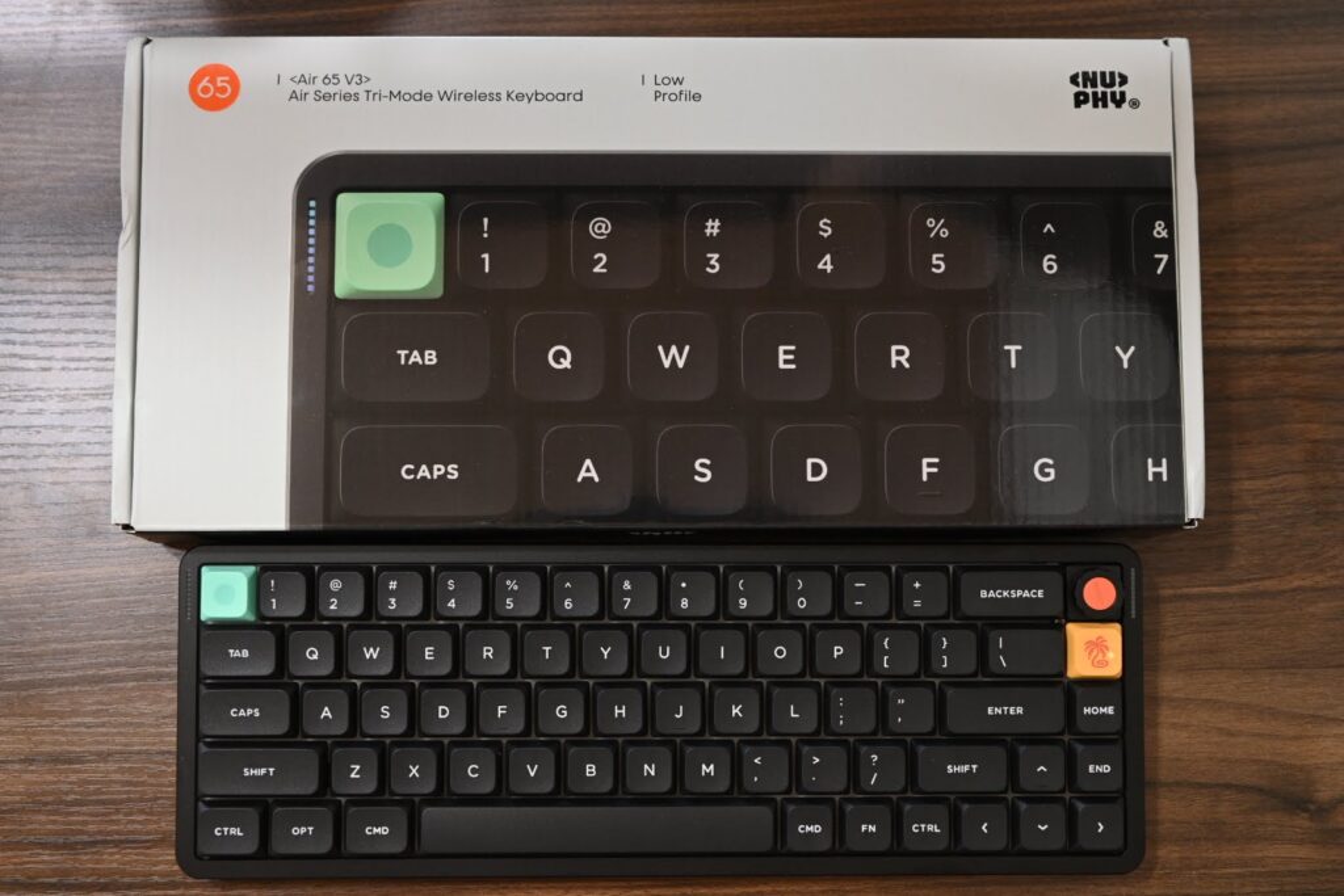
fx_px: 1344
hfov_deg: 53.1
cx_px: 672
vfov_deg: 36.9
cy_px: 448
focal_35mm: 36
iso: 640
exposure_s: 1/40
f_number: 3.2
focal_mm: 24
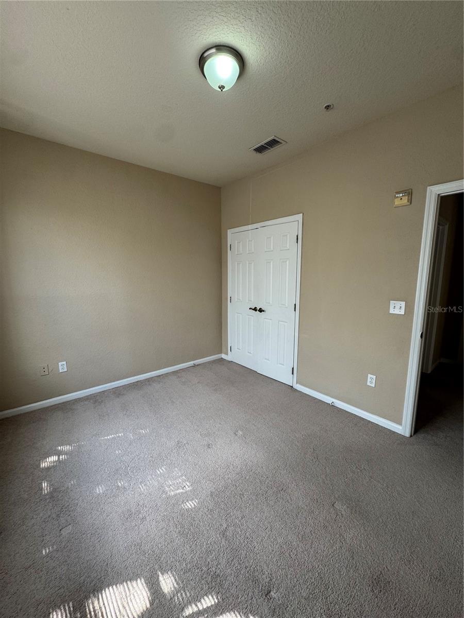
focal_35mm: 14
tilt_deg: -8.7
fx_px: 250
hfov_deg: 85.7
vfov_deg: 102.1
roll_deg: +1.3
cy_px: 309
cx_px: 232
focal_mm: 2.22
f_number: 2.2
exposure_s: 1/99
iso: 80
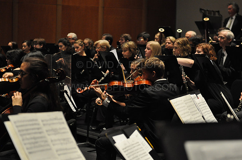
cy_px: 80
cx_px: 121
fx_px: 705
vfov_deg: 13.0
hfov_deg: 19.5
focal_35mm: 105
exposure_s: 1/250
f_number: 2.8
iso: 1600
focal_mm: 70
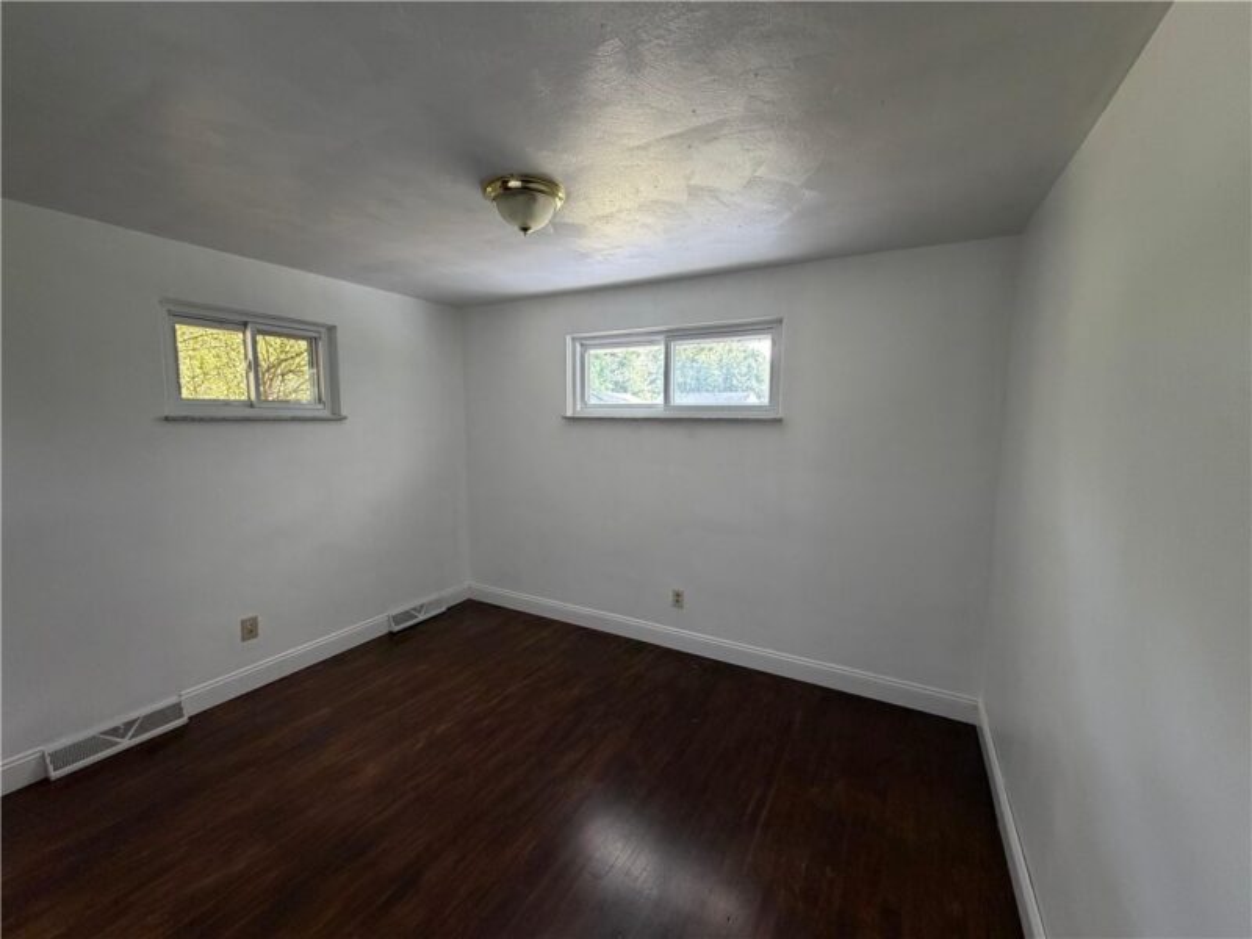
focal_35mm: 14
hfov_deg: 102.1
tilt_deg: -5.8
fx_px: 506
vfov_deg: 85.7
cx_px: 626
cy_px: 470
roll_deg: -0.2
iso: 320
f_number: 2.2
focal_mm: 2.22
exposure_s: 1/96
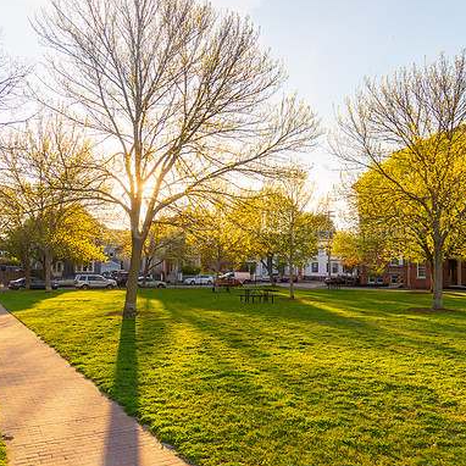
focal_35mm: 31
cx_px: 262
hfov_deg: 52.4
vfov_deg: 52.5
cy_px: 232
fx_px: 472
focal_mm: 24
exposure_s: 1/160
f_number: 6.3
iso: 100
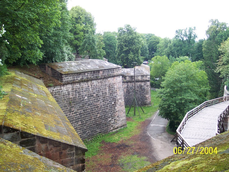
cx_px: 114
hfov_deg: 49.0
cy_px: 86
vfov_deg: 37.7
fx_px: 251
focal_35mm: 38
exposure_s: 1/125
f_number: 2.8
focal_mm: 8
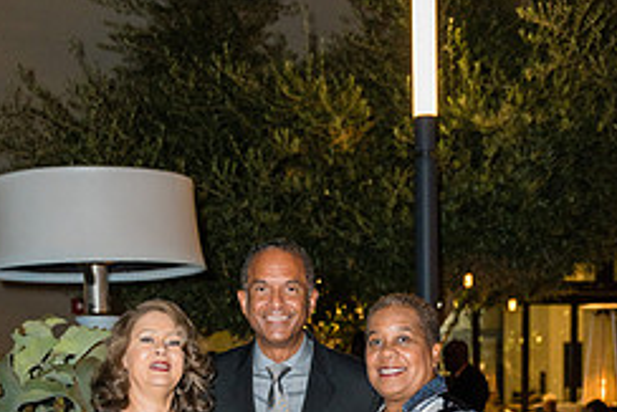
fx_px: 1097
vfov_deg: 19.8
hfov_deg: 31.4
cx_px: 283
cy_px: 518
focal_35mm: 64
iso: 3200
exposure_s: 1/125
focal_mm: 34.7
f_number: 2.8
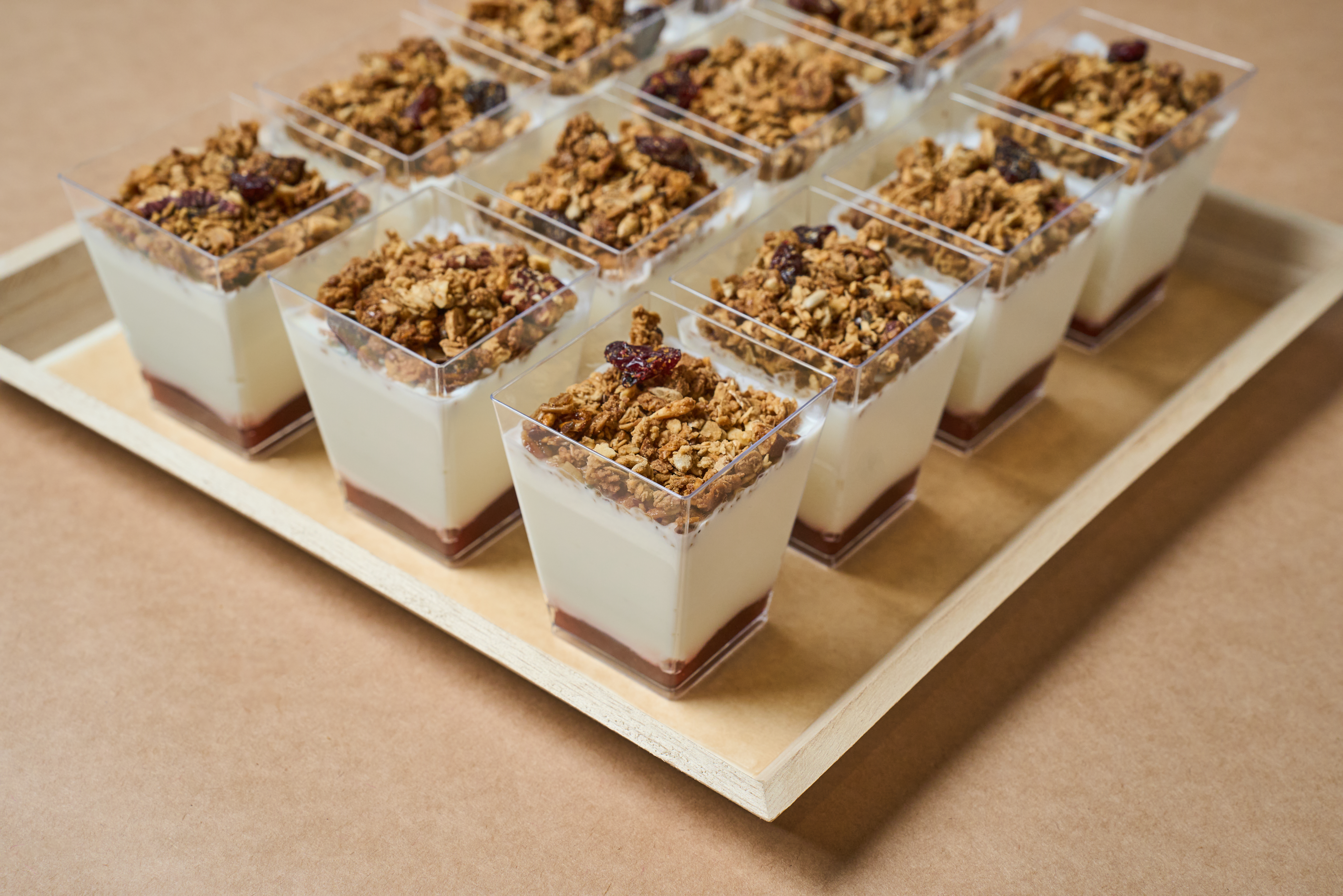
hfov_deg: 32.4
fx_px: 2313
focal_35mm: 62
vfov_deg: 21.9
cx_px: 672
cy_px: 448
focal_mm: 62
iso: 400
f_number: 7.1
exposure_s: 1/200
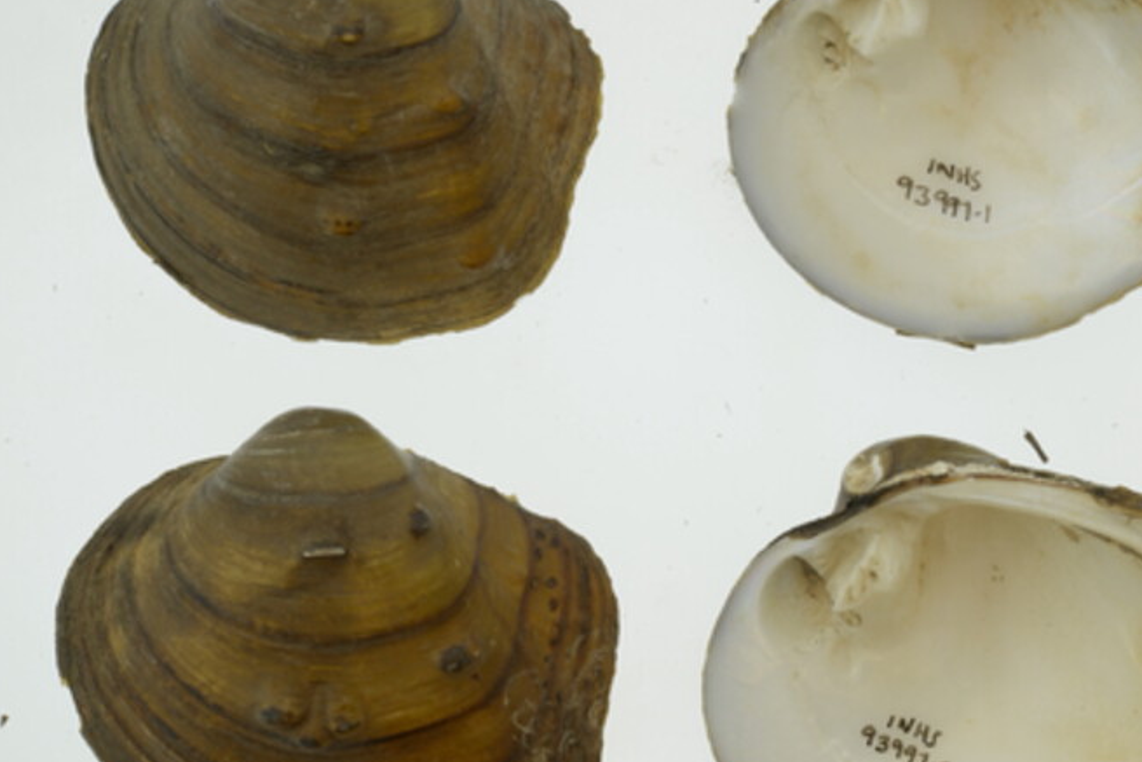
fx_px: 3490
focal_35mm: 110
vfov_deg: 12.4
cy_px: 510
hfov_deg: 18.4
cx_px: 971
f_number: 32
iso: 100
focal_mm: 60
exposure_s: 1/8
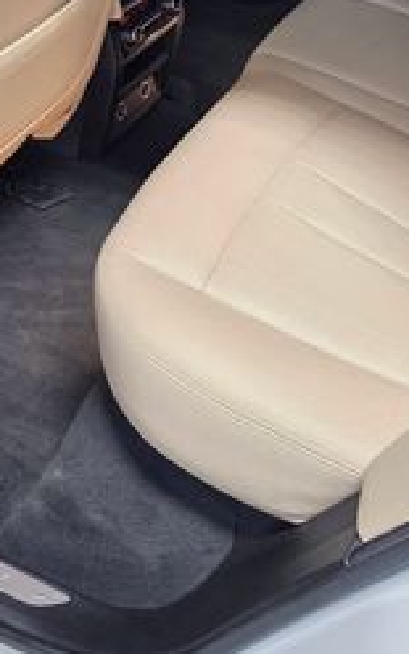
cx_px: 190
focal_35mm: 63
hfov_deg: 20.6
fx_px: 1124
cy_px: 37
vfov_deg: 30.7
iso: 320
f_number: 1.7
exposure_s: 1/120
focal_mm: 6.3
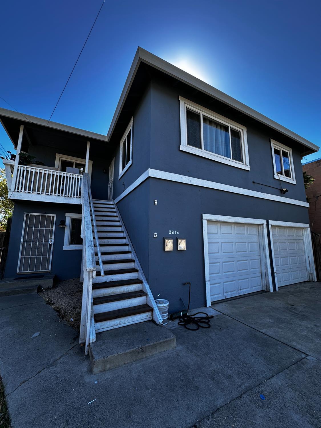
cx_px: 160
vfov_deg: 102.1
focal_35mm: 14
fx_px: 173
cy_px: 214
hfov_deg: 85.7
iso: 40
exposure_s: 1/406
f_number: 2.2
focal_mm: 2.22
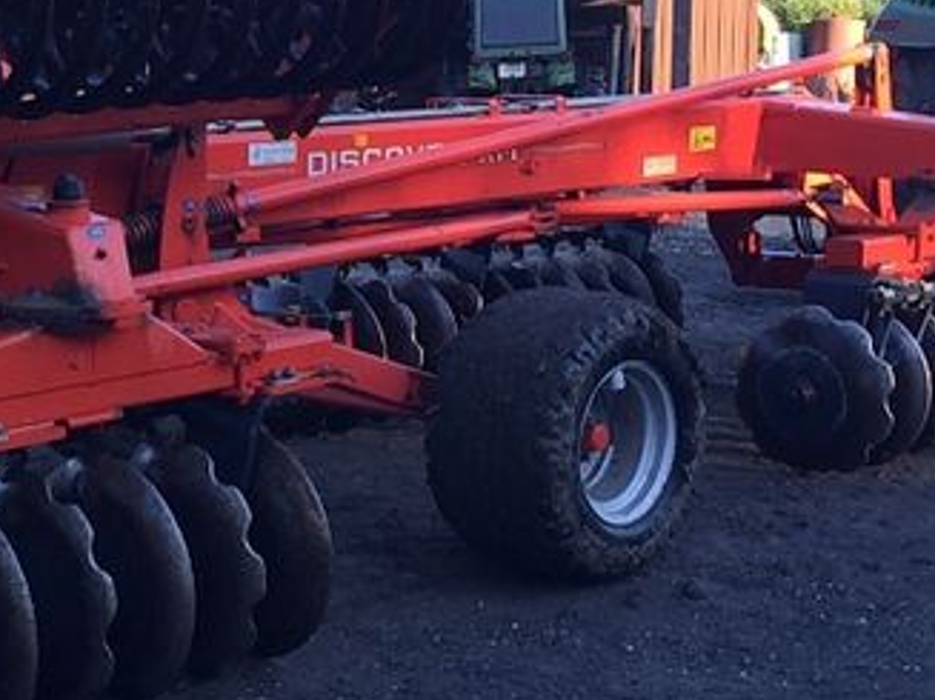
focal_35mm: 71
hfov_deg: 26.7
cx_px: 146
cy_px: 291
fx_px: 1917
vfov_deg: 20.7
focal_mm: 4.15
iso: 32
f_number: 2.2
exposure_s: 1/223
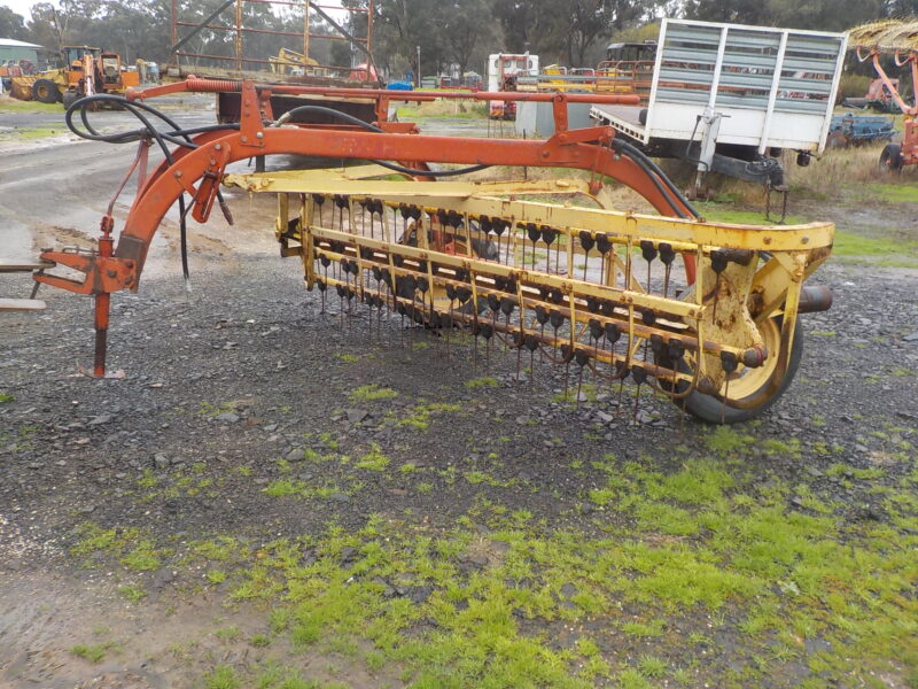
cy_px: 344
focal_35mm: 30
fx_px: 796
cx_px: 459
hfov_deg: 60.0
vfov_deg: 46.8
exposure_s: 1/250
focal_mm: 4.1
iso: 125
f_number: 3.3
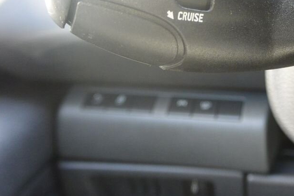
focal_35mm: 50
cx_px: 237
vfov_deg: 26.6
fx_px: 409
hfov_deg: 38.1
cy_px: 43
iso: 800
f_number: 3.5
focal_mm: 11.4
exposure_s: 1/40
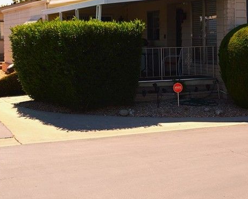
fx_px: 551
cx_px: 225
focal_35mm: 75
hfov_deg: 24.6
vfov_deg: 20.1
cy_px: 30
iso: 100
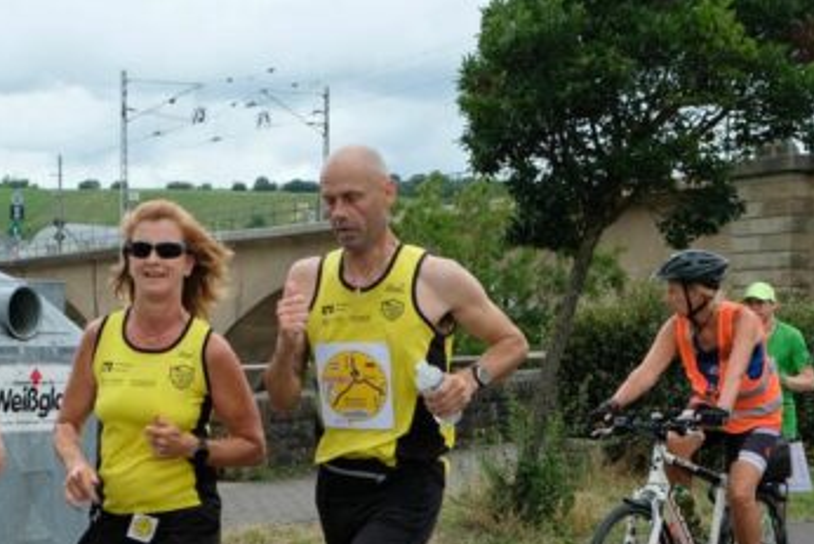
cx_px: 329
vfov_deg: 19.1
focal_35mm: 71
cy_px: 410
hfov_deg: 28.4
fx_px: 1606
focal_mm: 21.4
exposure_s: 1/550
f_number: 5.6
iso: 400
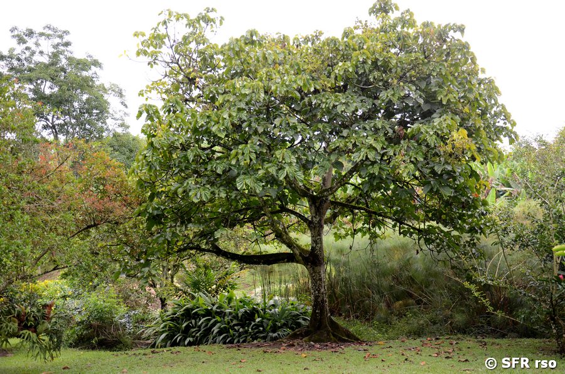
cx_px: 282
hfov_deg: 46.5
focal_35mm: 42
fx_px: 658
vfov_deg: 31.8
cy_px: 187
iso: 200
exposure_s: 1/80
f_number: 4.5
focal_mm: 28
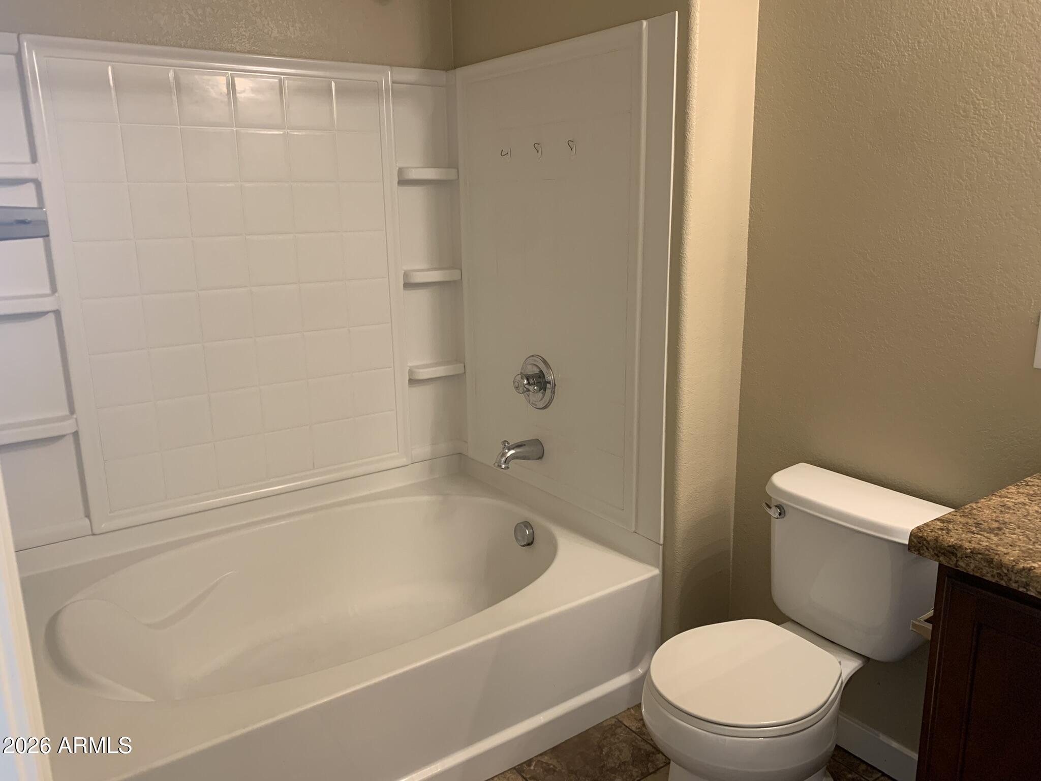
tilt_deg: -13.8
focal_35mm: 26
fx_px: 782
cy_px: 390
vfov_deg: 53.1
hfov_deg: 67.3
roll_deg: +0.7
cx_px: 520
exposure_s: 1/60
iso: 160
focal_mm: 4.25
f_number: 1.8
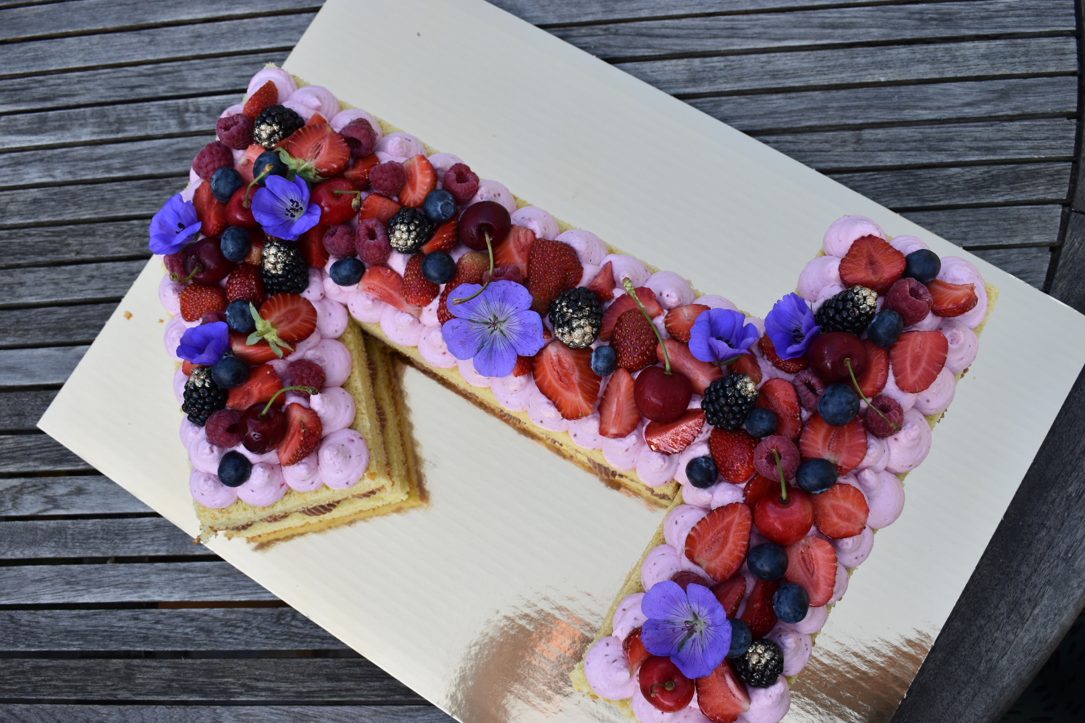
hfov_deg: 55.1
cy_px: 362
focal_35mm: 34
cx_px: 542
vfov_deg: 38.4
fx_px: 1040
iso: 200
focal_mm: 23
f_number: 6.3
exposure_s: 1/200
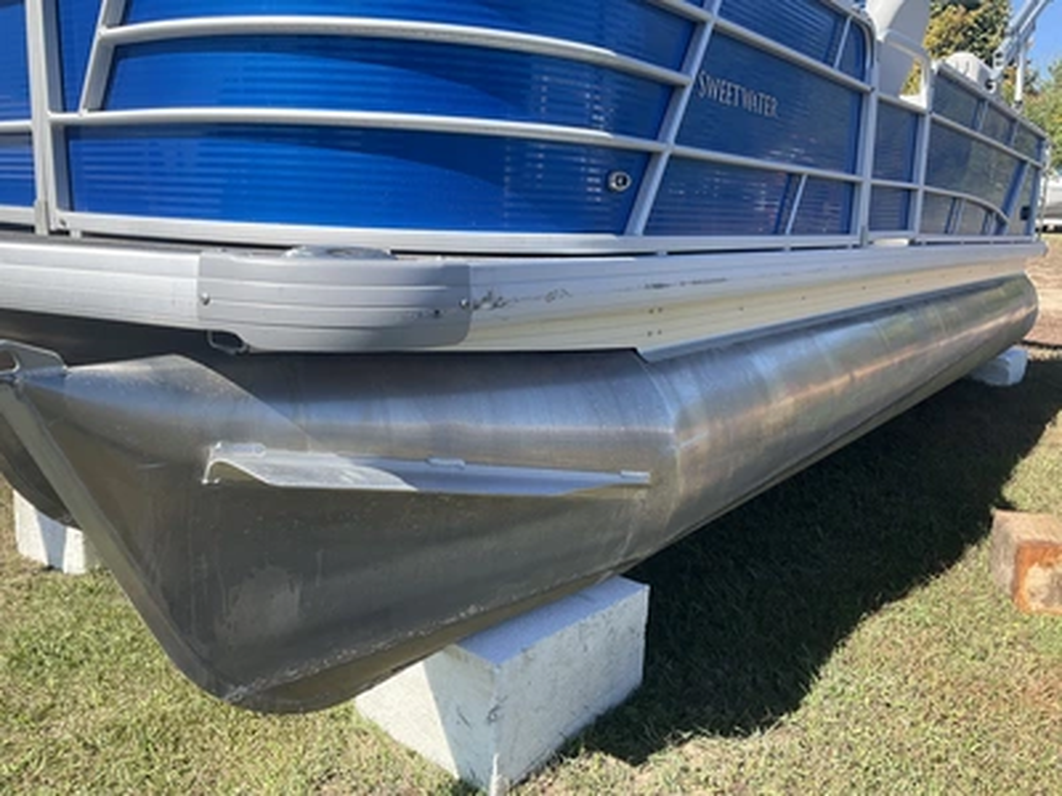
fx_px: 890
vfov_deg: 48.2
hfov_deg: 61.7
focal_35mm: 29
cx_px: 531
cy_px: 398
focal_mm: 3
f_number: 1.8
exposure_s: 1/855
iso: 25
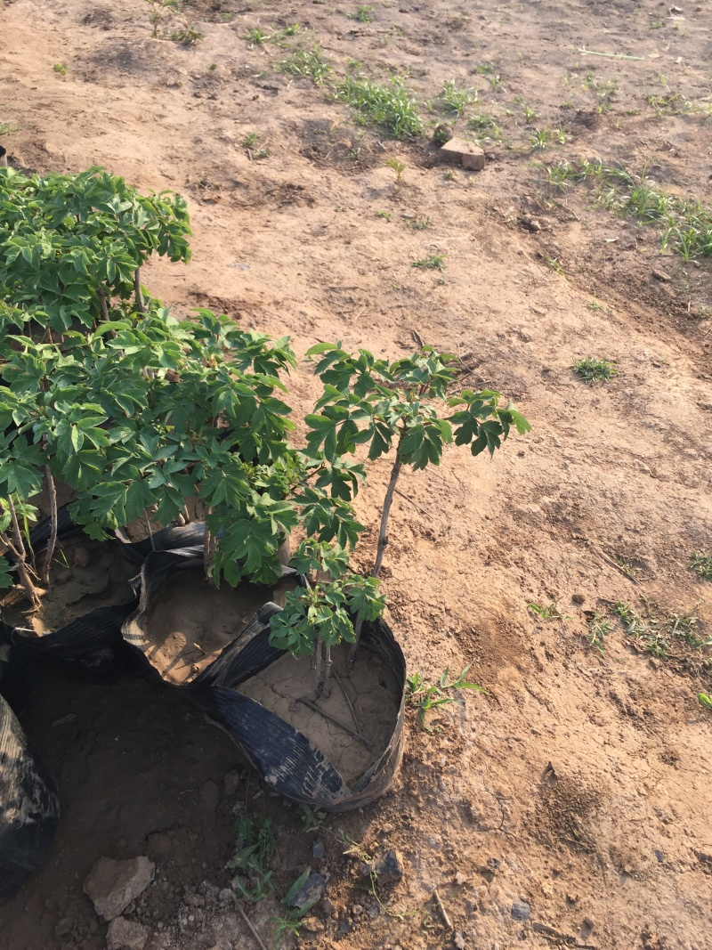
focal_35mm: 29
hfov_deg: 48.2
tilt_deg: -45.1
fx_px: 795
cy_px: 475
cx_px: 356
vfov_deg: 61.7
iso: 32
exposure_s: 1/494
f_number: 2.2
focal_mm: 4.15
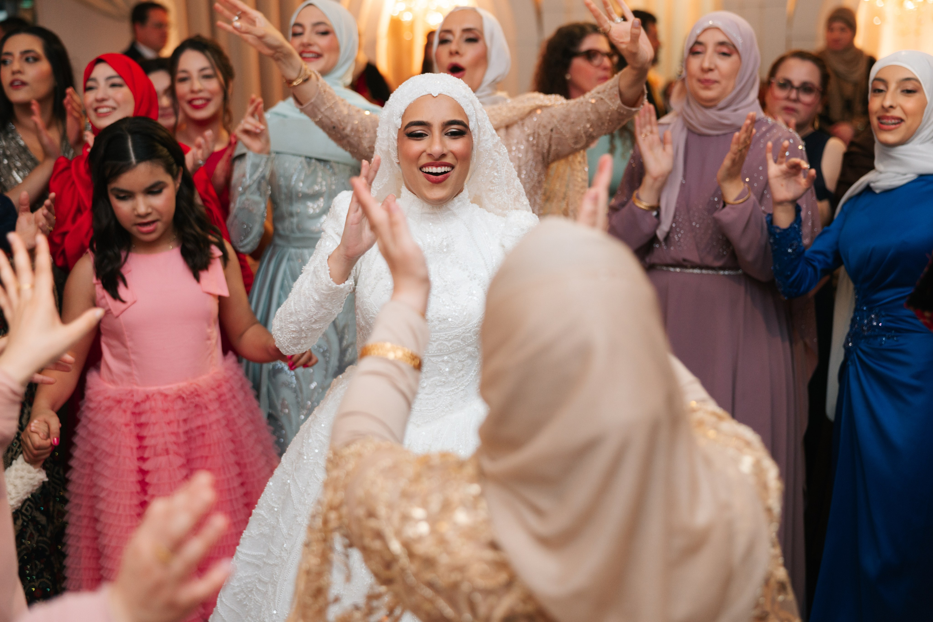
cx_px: 466
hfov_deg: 40.2
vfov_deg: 27.4
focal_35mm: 49
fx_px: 1274
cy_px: 311
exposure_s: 1/160
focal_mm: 49
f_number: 2.2
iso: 800
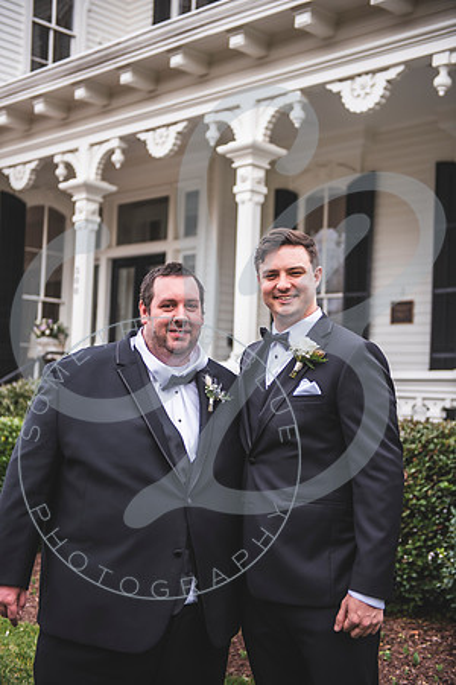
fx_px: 950
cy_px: 342
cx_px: 228
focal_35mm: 50
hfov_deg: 27.0
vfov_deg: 39.6
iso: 100
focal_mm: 50
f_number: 2.8
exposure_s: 1/400
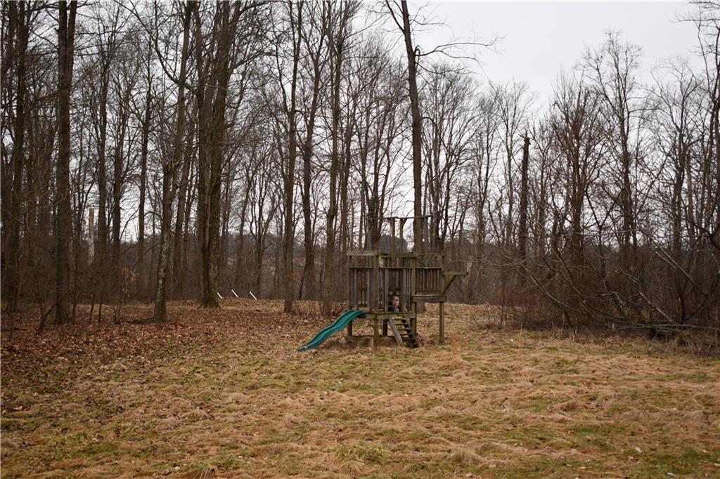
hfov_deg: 38.2
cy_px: 240
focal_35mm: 52
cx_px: 360
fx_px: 1040
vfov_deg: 26.0
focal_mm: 35
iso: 450
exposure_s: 1/250
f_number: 4.5
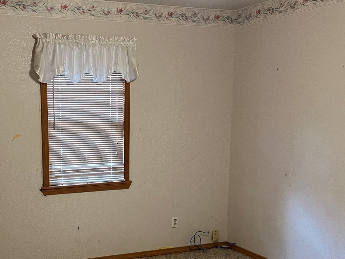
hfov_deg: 41.5
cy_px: 178
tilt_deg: -8.8
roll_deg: +0.5
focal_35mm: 44
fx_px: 438
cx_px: 79
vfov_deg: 32.5
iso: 400
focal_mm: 5.7
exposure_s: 1/60
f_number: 1.5
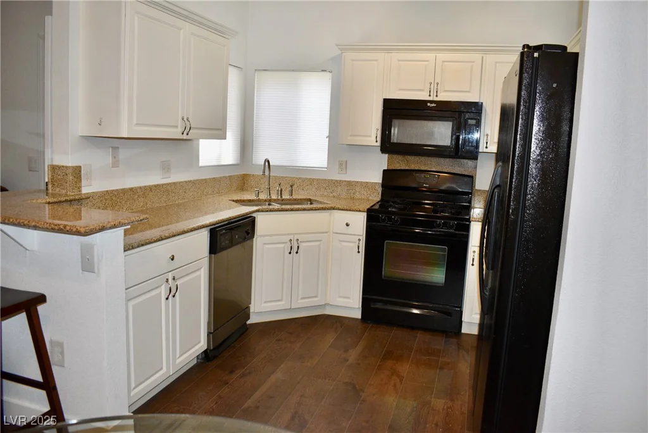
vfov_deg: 48.0
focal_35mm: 27
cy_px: 216
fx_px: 486
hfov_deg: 67.4
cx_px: 324
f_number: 5
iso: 800
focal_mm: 18
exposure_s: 1/100
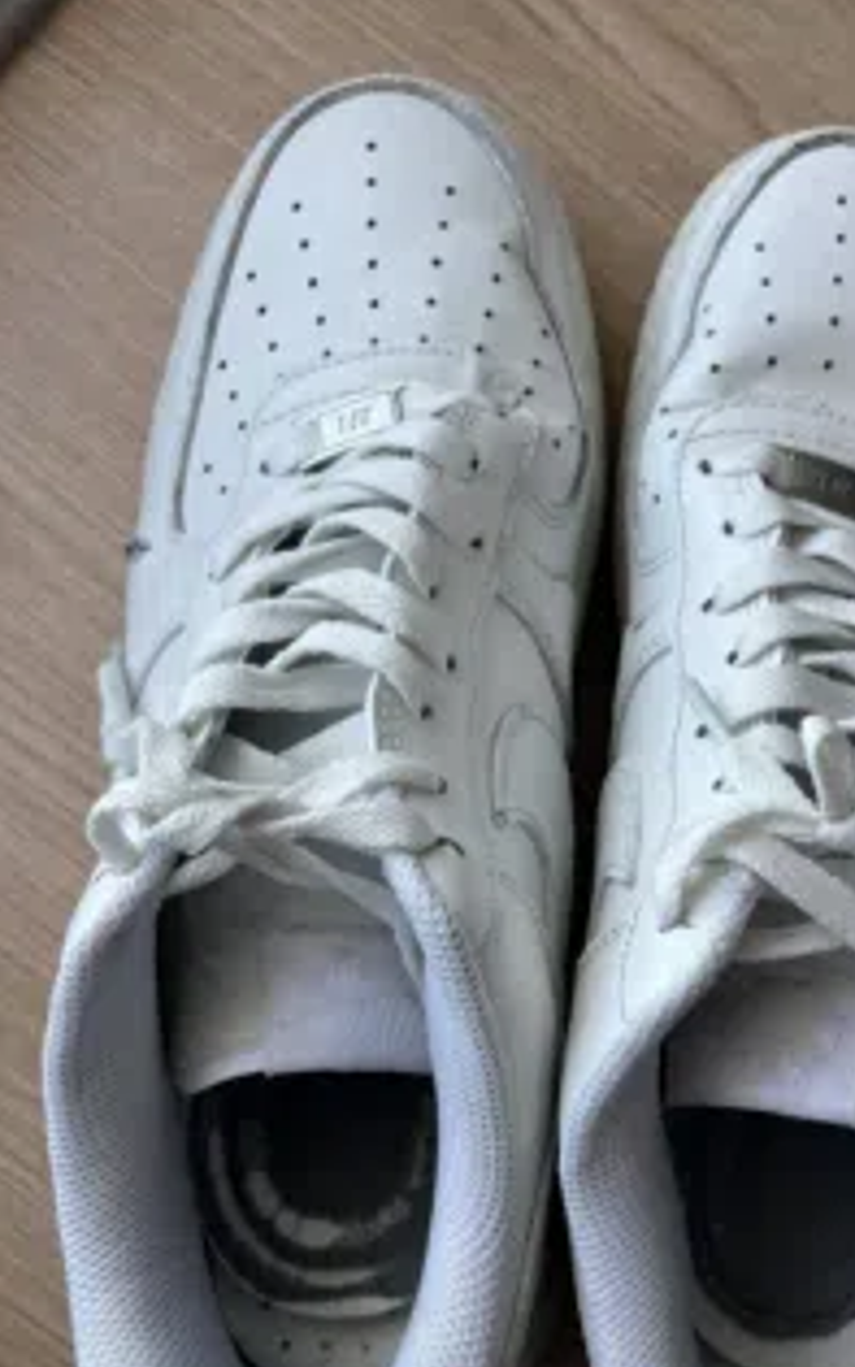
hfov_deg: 35.9
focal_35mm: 35
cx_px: 577
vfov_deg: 54.8
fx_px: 1304
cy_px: 842
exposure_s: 1/122
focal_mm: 5.1
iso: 64
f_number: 1.6
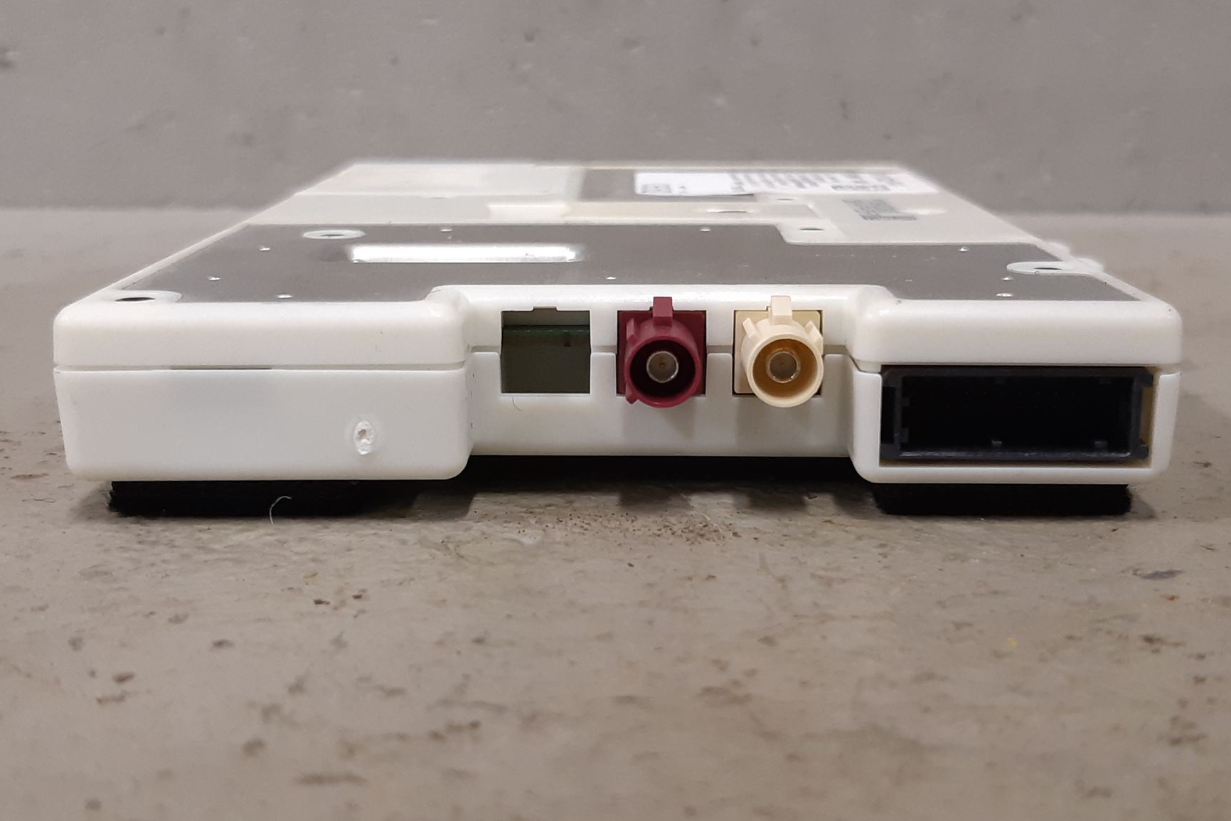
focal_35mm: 32
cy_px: 415
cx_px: 639
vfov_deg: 41.1
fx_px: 1094
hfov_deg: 58.7
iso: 125
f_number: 1.7
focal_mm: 3.93
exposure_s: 1/50
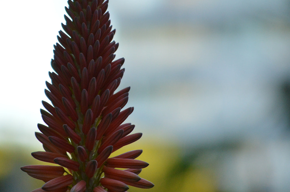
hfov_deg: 4.2
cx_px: 93
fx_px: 3967
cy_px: 78
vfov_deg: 2.8
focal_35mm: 493
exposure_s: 1/500
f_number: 5.6
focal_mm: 200
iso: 1000
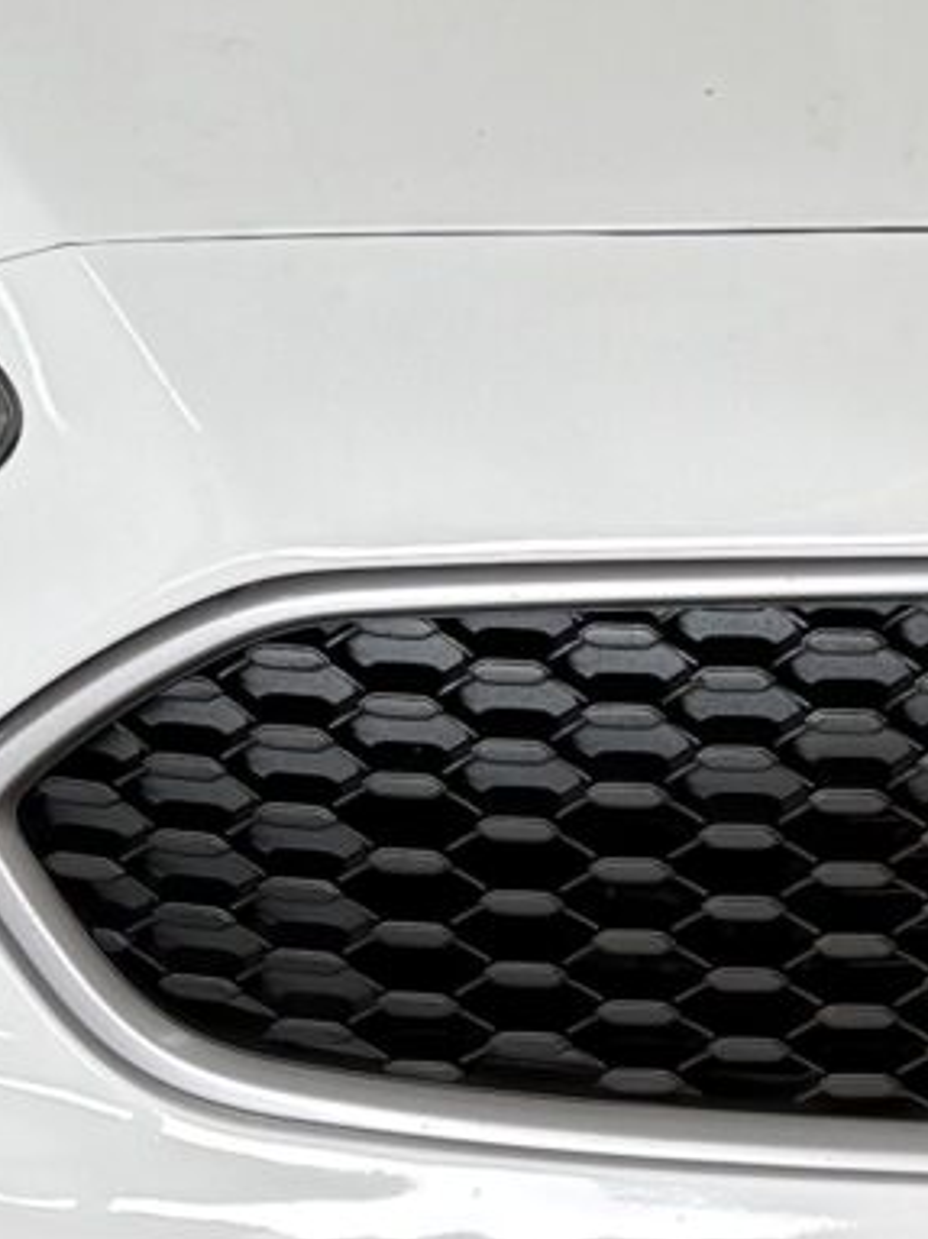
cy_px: 954
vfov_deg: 11.3
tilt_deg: -21.6
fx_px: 6223
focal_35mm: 174
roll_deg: -0.3
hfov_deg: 8.3
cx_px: 1529
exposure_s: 1/184
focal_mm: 5.96
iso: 40
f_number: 1.6
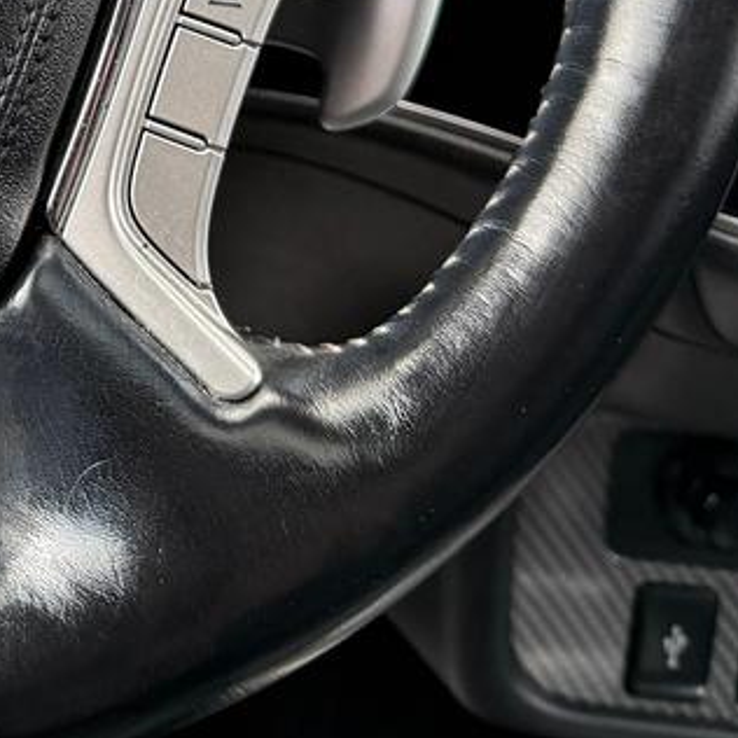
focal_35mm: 86
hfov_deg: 18.7
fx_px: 2074
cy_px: -292
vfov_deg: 18.4
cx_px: -238
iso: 125
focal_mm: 6.76
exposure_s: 1/240
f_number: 1.78
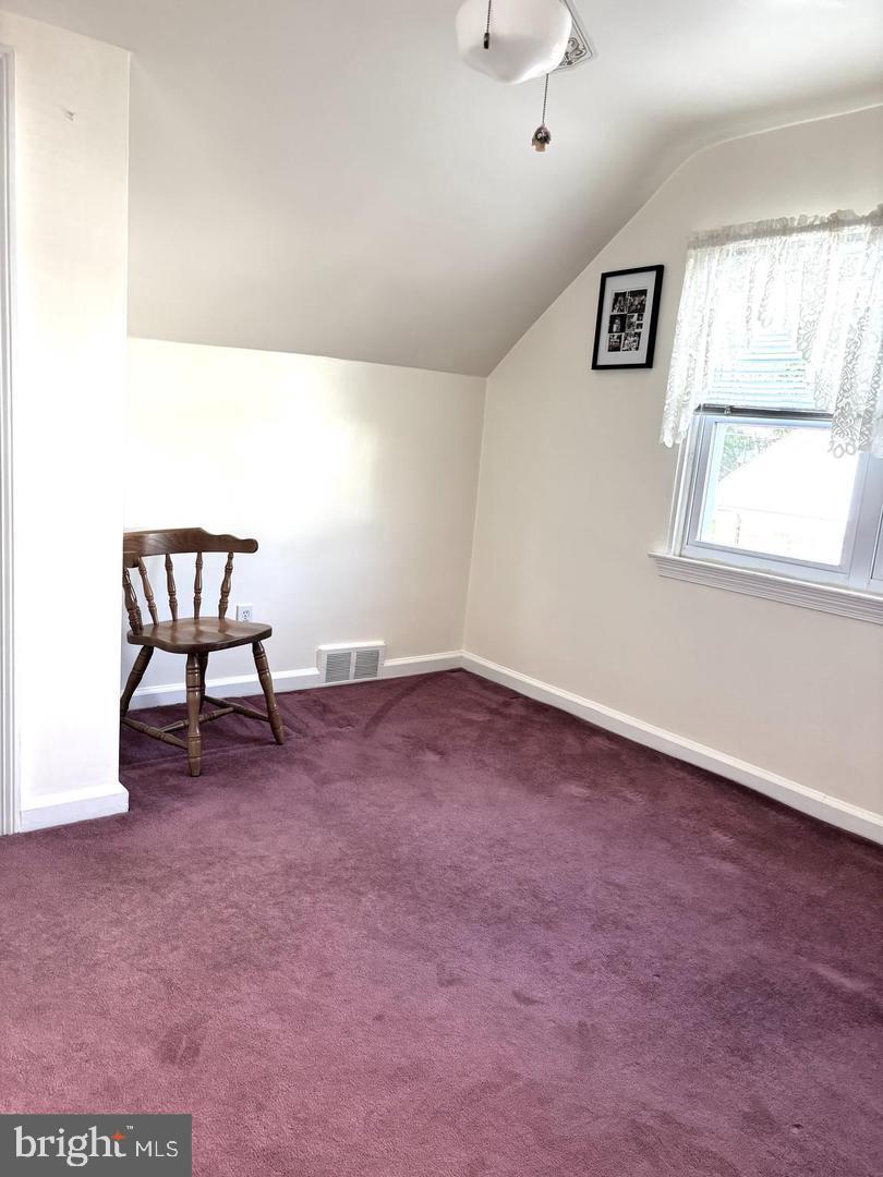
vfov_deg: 67.3
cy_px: 588
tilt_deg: -10.3
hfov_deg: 53.1
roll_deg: -5.7
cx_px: 442
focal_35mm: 26
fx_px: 884
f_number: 1.6
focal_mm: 5.96
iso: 125
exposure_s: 1/106
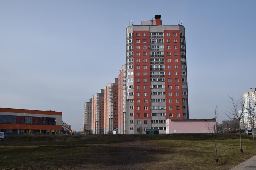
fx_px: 256
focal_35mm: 36
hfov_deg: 53.1
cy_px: 85
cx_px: 128
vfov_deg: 36.9
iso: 400
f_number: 9
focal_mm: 24
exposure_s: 1/1000
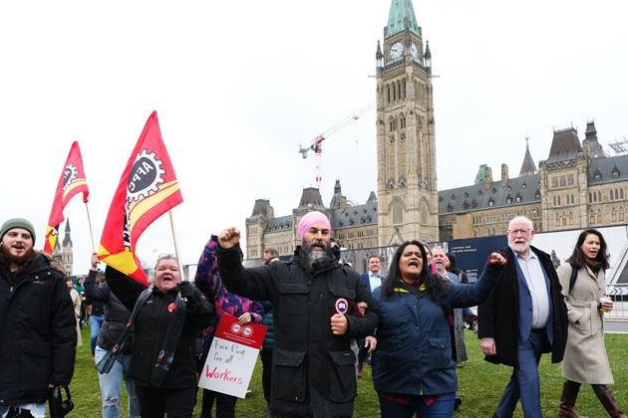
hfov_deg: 69.4
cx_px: 310
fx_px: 454
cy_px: 282
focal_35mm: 26
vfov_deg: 48.6
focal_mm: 16
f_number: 4.5
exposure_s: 1/640
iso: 400
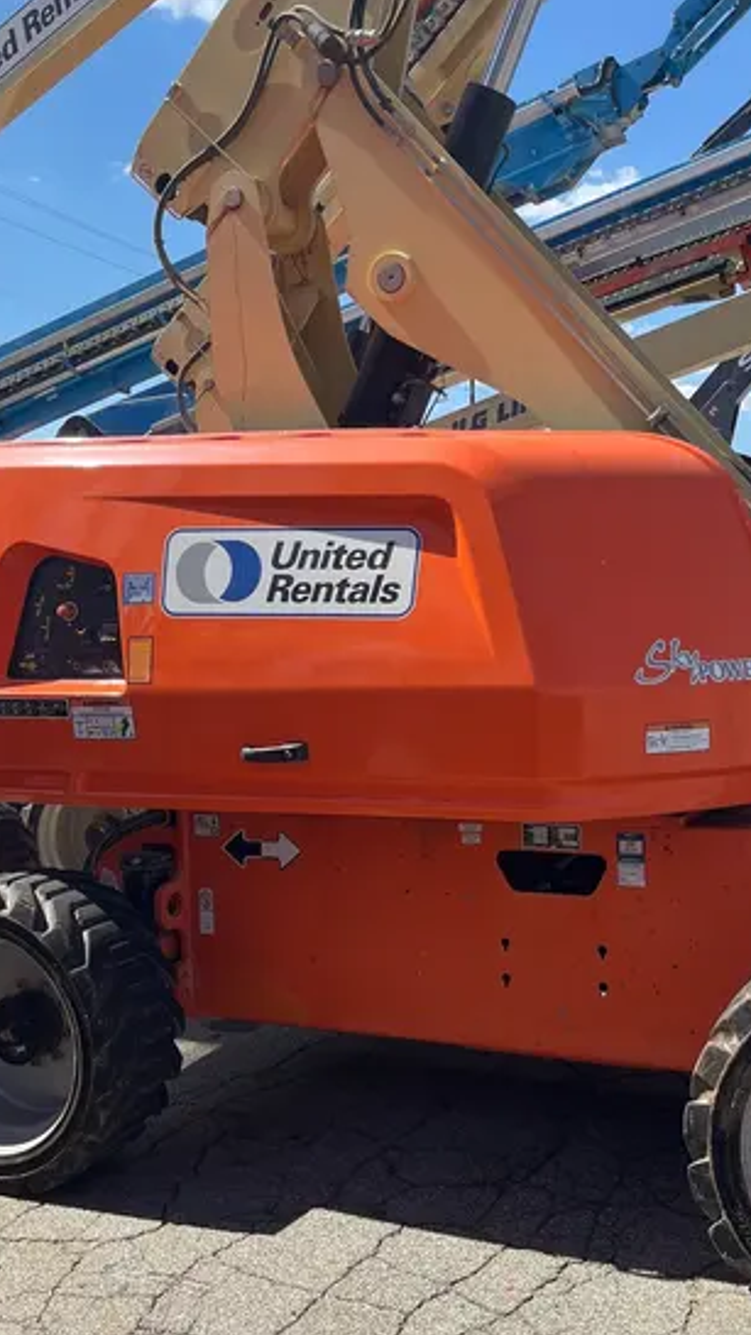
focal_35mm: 38
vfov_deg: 52.8
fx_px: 1346
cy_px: 691
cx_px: 482
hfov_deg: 31.0
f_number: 1.6
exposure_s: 1/1695
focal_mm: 5.1
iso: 50
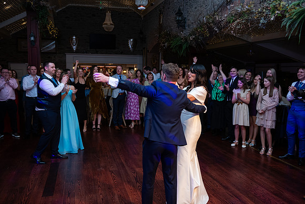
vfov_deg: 41.1
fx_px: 271
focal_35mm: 32
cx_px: 152
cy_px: 102
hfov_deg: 58.7
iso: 640
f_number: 3.5
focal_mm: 32
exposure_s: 1/160
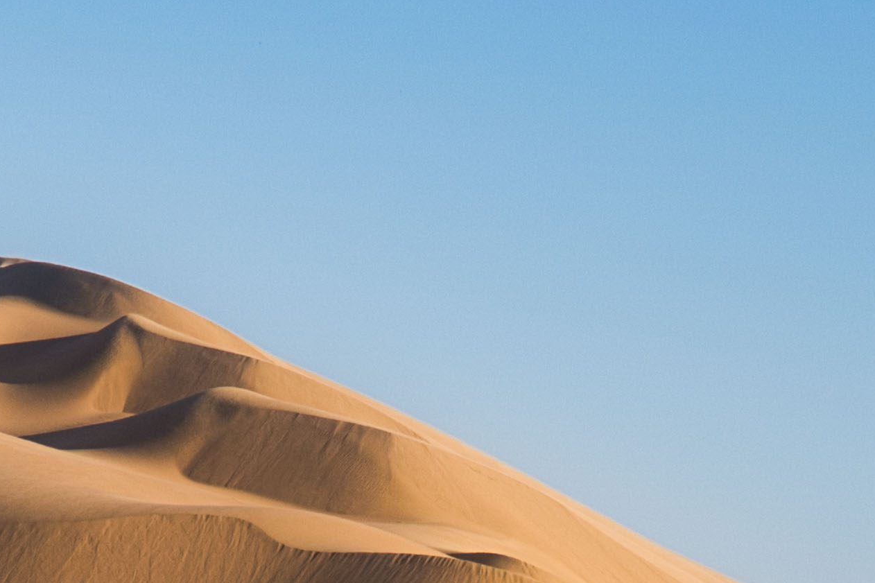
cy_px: 985
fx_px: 9535
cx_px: 566
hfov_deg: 5.3
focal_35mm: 392
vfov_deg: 3.5
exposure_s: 1/320
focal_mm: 55
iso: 100
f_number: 8
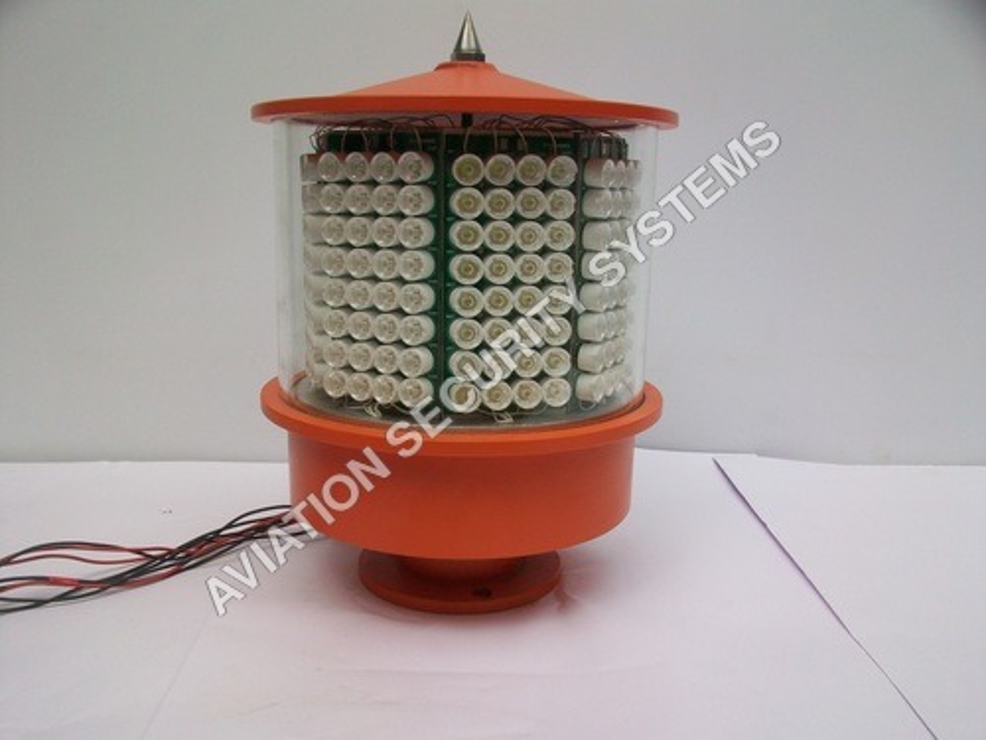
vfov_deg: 44.2
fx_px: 911
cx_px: 493
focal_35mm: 32
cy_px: 370
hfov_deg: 56.8
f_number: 5.5
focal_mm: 5.7
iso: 64
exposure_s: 1/250
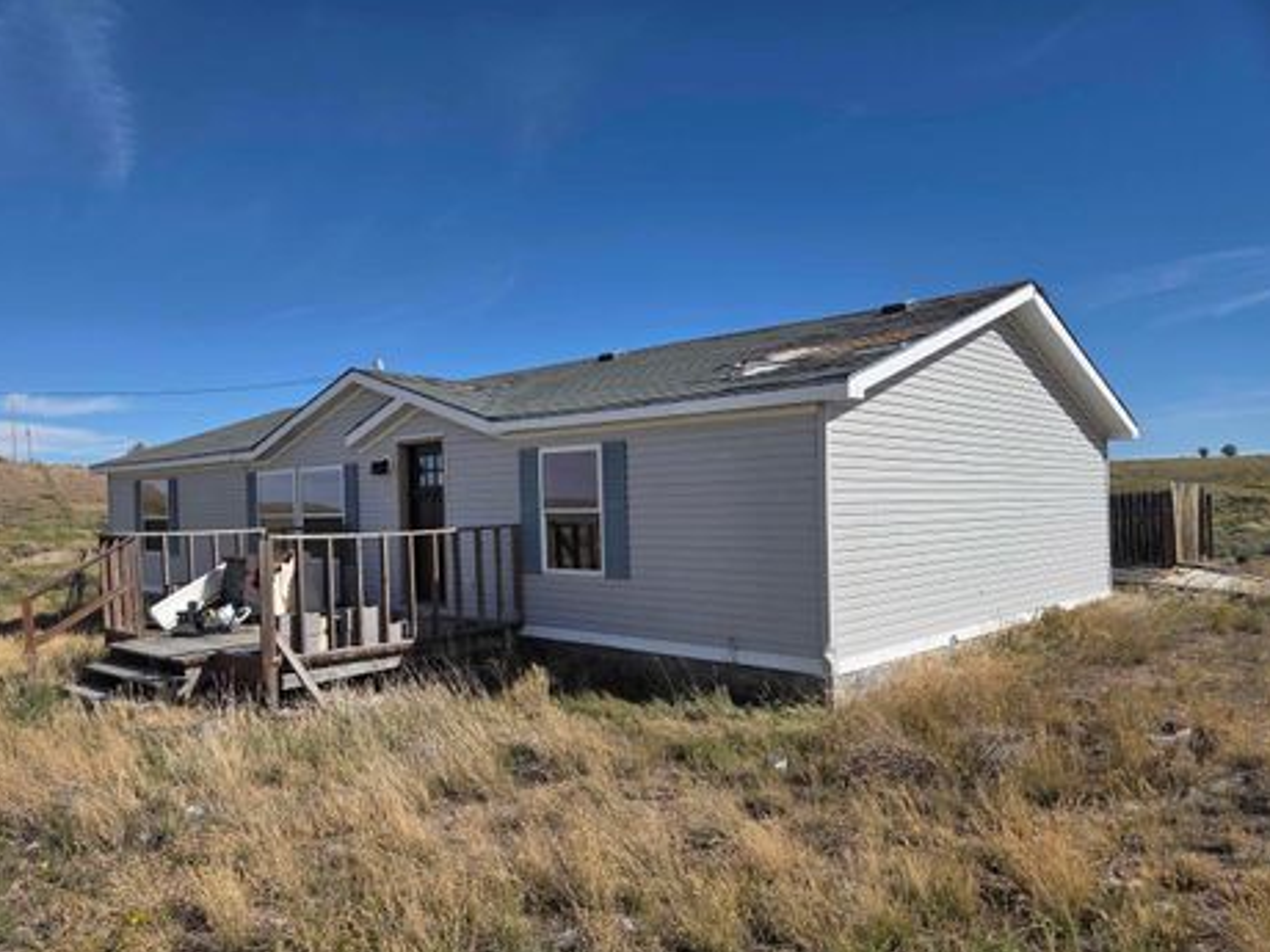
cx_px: 585
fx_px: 917
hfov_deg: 69.3
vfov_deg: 54.8
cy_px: 512
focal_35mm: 25
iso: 80
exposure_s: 1/7599
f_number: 1.8
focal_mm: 5.4
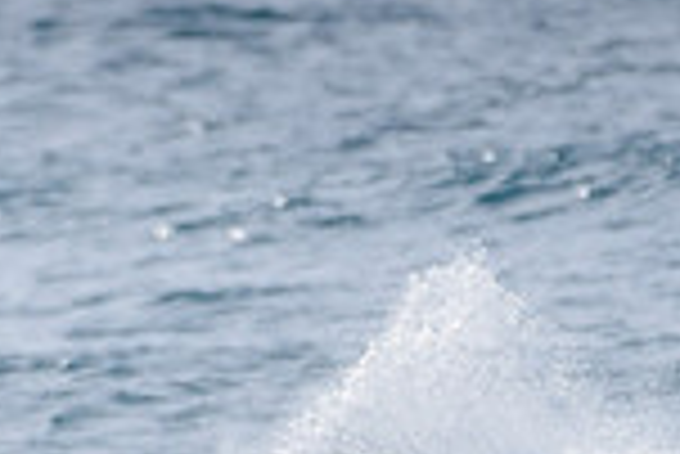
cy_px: 531
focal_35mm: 2350
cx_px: 194
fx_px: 44431
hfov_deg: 0.9
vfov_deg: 0.6
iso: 90
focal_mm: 500
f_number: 5.6
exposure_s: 1/2000
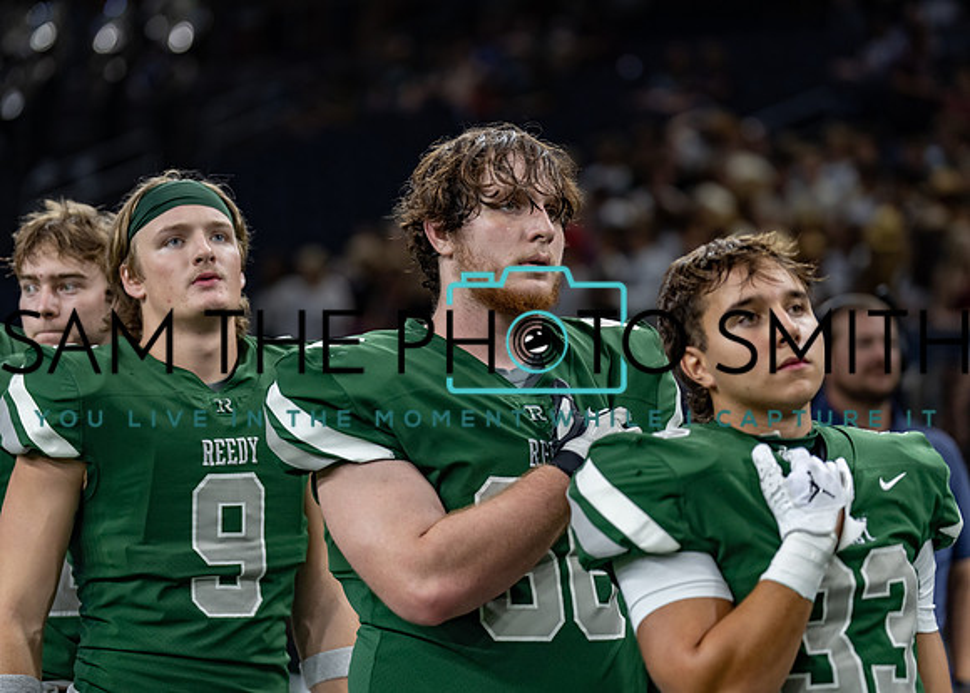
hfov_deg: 14.2
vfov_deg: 10.1
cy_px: 346
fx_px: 3905
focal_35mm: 142
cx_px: 485
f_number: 2.8
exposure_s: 1/320
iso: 1250
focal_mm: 130
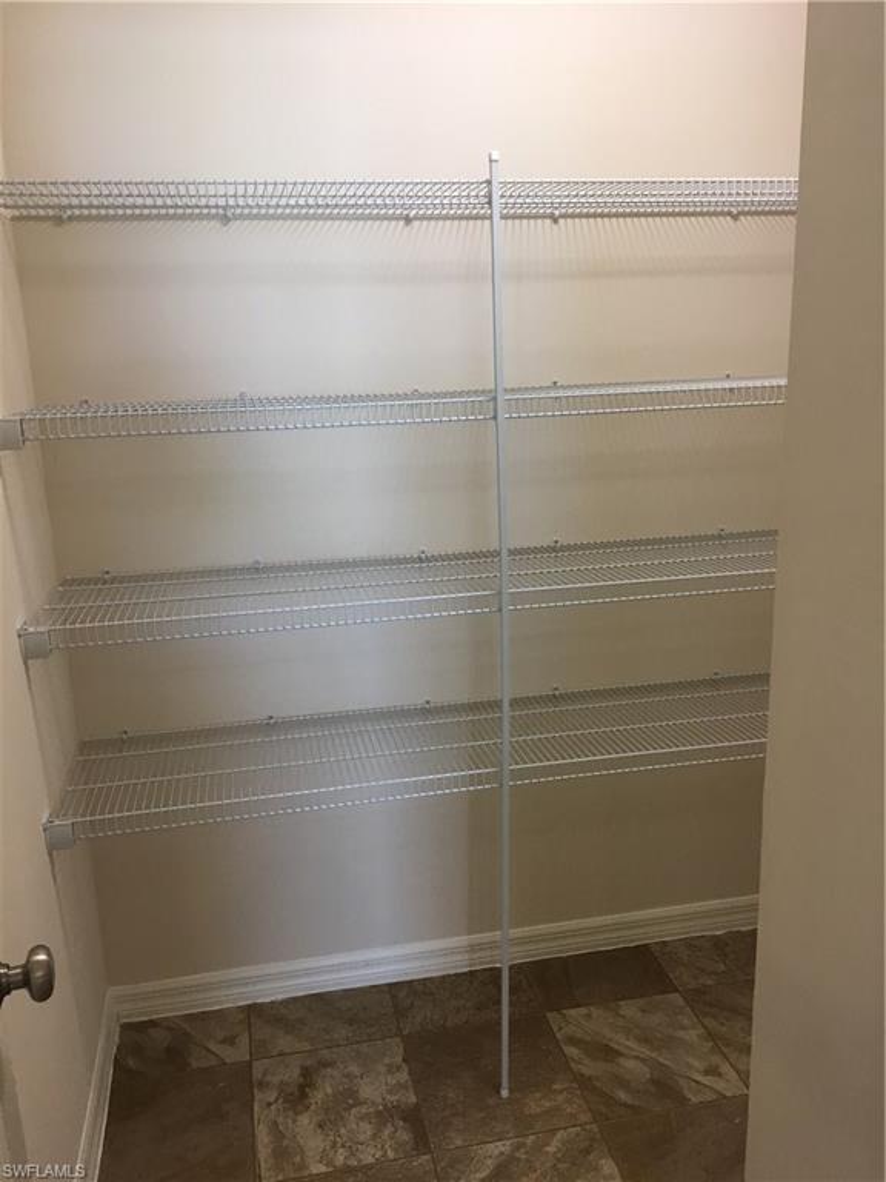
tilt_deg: -14.5
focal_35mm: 29
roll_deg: +1.3
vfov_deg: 61.7
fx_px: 990
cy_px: 591
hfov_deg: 48.2
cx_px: 443
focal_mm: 4.15
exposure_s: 1/33
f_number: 2.2
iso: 50
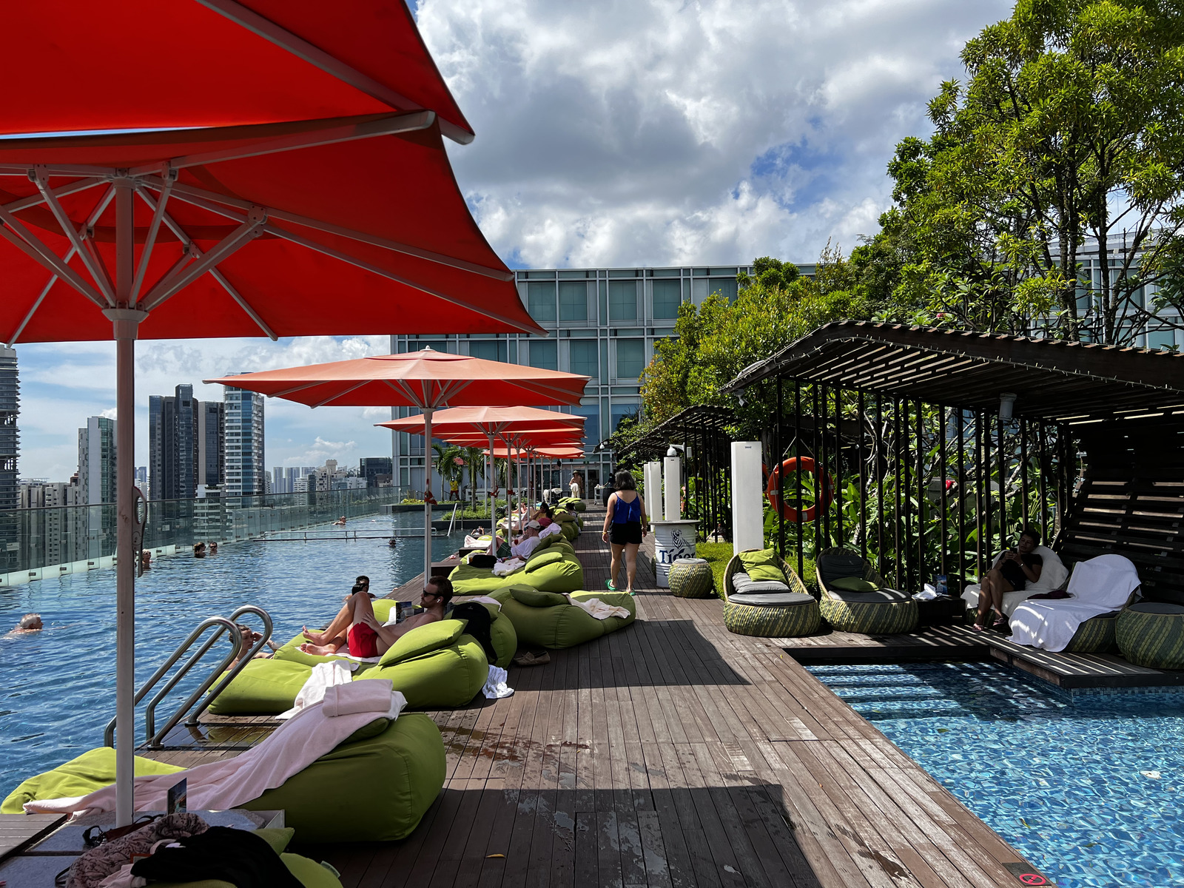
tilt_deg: +0.9
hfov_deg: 67.3
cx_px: 592
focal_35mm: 26
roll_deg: +1.3
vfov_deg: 53.1
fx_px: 889
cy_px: 444
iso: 50
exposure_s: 1/4115
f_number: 1.5
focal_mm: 5.7
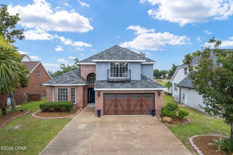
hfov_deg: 78.6
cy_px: 78
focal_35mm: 22
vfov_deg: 57.1
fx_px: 142
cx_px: 116
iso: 100
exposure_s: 1/1600
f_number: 2.8
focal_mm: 8.38
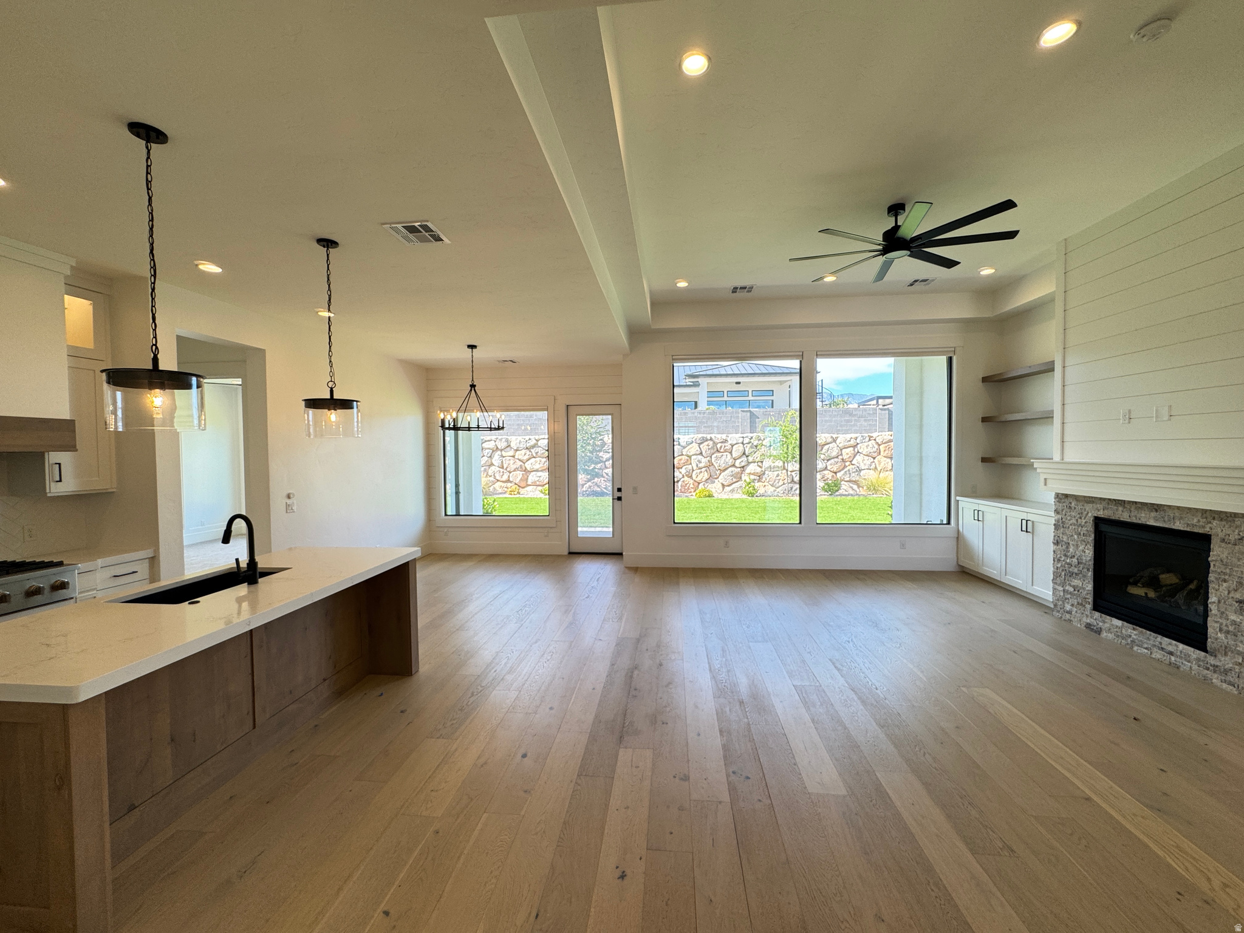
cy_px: 466
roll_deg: +0.9
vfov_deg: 85.7
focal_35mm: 14
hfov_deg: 102.1
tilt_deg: -1.0
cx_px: 622
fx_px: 503
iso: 80
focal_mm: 2.22
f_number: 2.2
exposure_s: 1/120
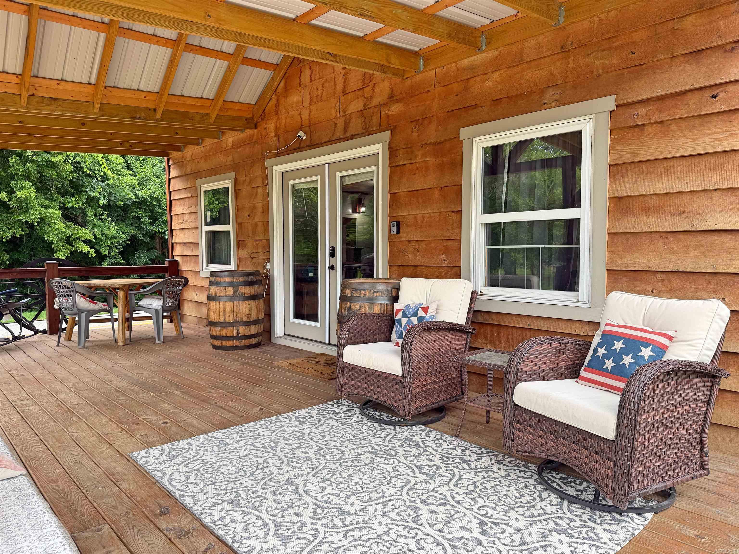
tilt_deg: -3.3
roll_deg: -0.3
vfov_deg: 56.8
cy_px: 277
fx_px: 512
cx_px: 370
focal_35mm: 24
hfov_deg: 71.6
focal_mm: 6.76
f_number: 1.78
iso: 80
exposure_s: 1/593
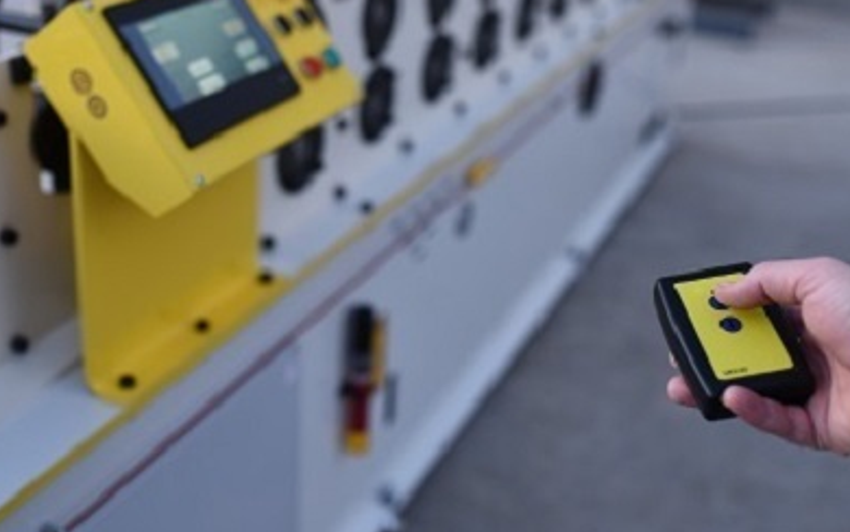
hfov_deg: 41.8
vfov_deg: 26.9
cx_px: 402
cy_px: 225
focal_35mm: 48
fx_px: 1112
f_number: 2
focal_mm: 35
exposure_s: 1/125
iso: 400
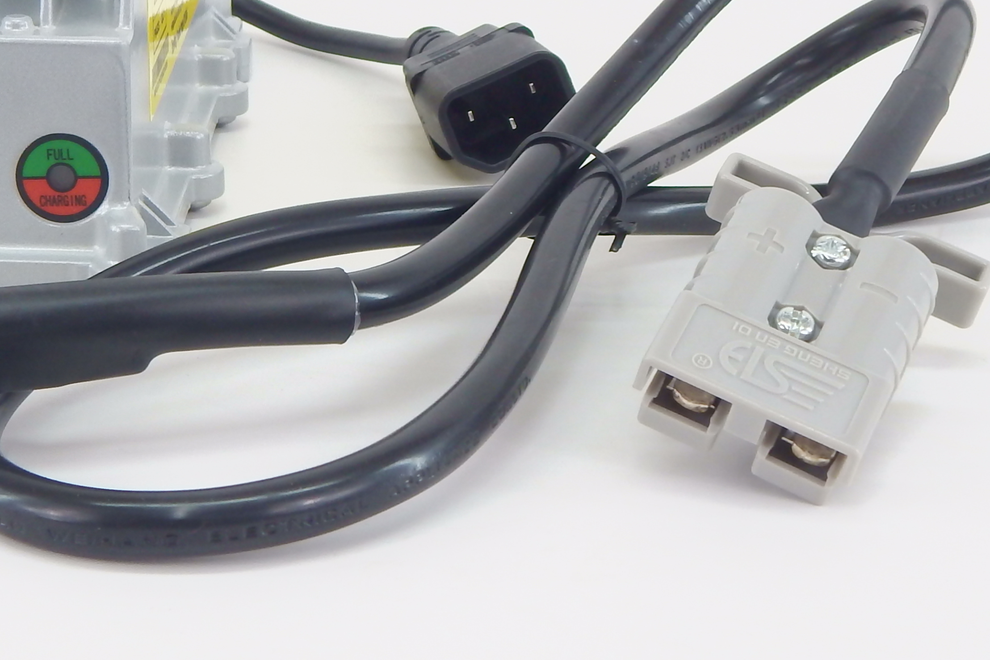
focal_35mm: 93
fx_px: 2557
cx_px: 314
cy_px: 179
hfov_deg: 21.8
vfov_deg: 14.7
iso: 125
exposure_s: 1/200
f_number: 3.6
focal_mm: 7.7
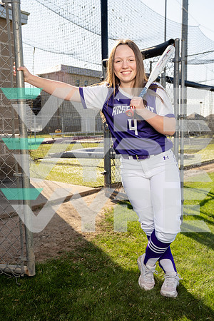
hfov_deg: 35.9
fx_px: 330
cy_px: 160
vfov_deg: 51.9
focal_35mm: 37
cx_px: 107
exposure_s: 1/250
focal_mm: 37
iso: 100
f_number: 5.6
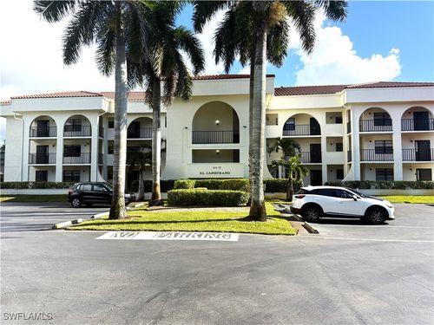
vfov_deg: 56.8
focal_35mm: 24
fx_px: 301
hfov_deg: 71.6
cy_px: 162
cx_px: 217
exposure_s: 1/4405
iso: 100
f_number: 1.78
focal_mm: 6.76
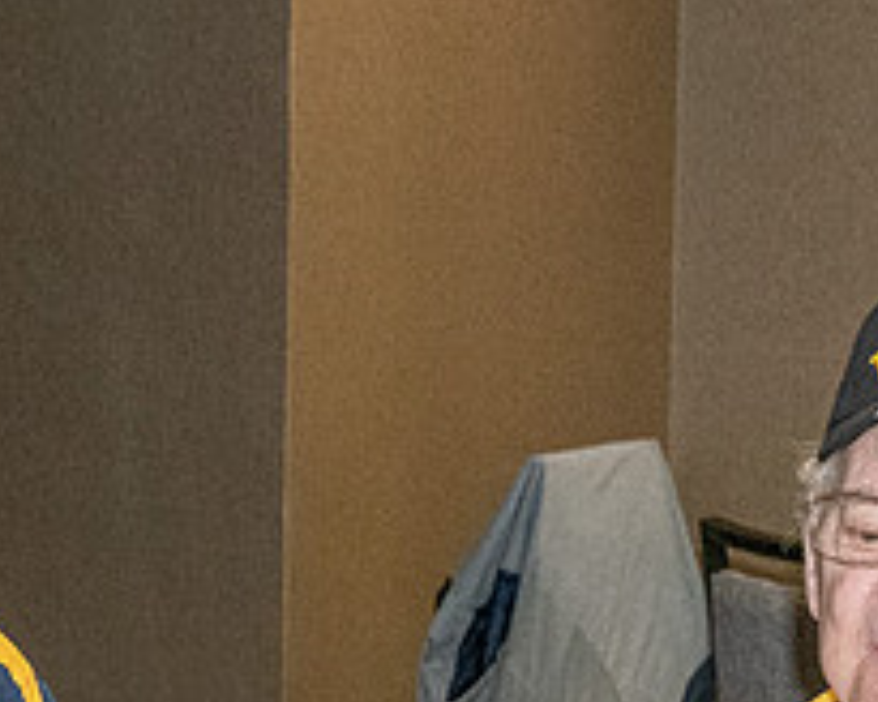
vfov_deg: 10.7
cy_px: 577
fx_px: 3742
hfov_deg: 12.9
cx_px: -317
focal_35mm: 144
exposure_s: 1/125
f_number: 6.3
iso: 6400
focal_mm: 38
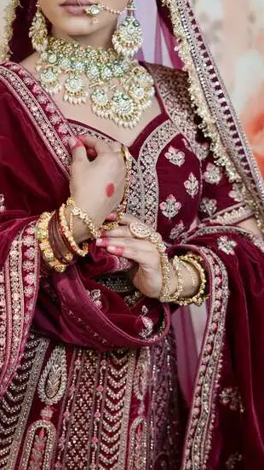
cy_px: 182
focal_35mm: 76
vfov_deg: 27.8
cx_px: 71
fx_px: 946
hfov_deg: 15.8
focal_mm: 50
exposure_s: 1/160
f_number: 2.2
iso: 160
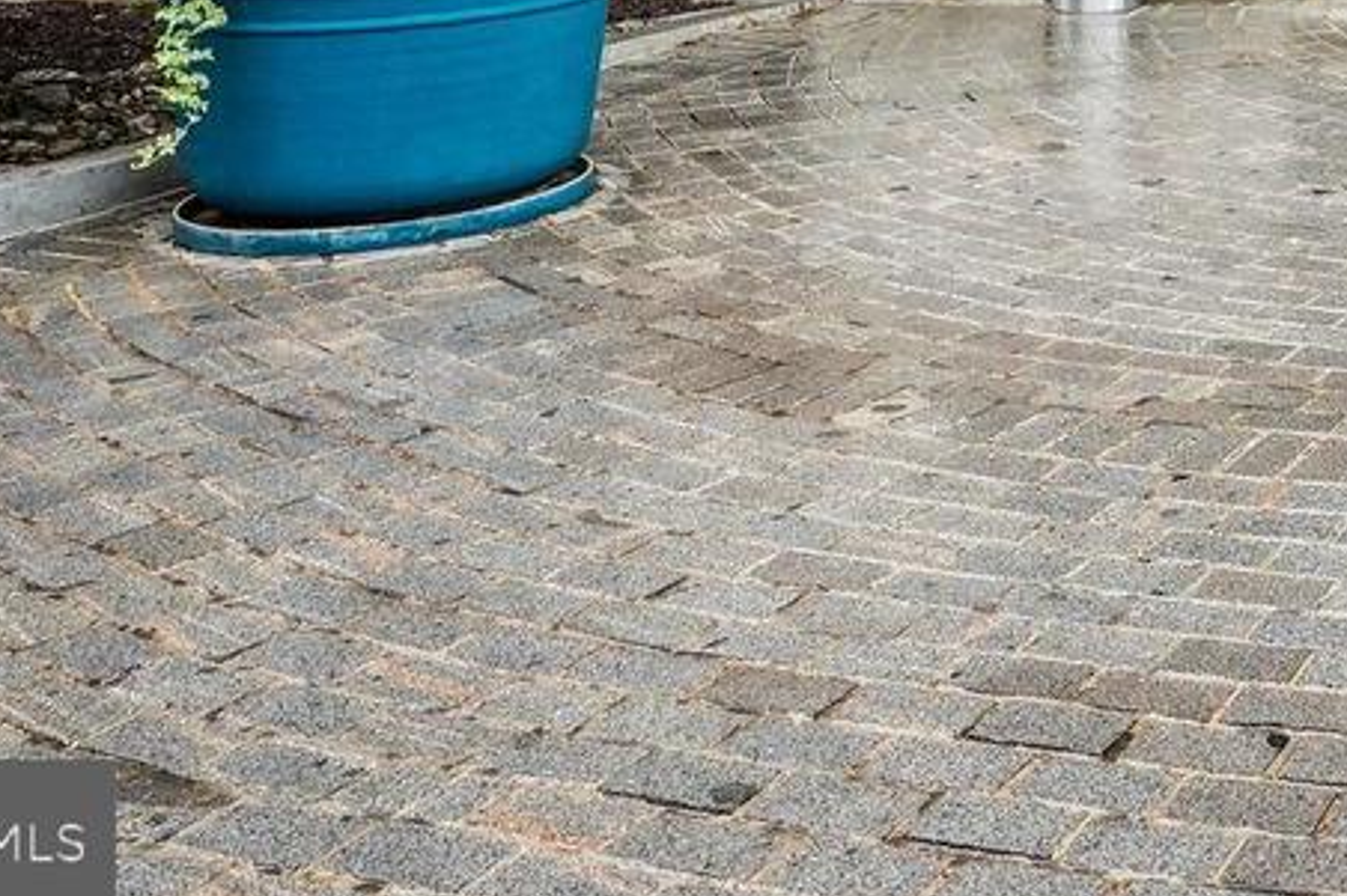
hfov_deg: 30.0
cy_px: -518
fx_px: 1907
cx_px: 1797
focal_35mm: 51
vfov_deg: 21.4
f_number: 9
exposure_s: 1/60
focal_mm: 16
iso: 800
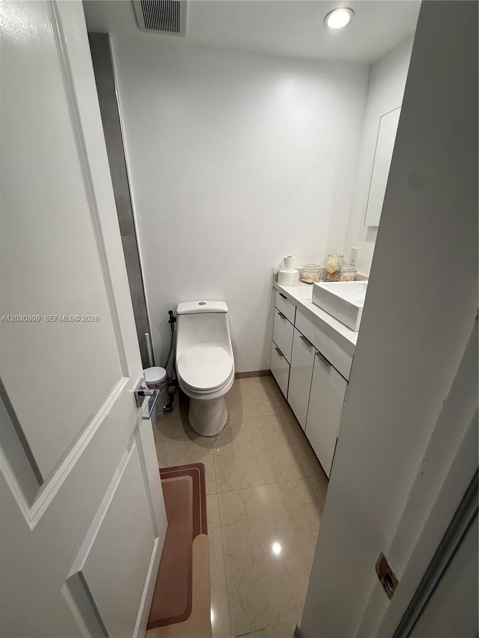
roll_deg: -0.7
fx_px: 258
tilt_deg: -23.1
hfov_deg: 85.7
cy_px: 319
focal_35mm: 14
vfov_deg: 102.1
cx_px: 240
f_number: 2.2
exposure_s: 1/120
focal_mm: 2.22
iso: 125
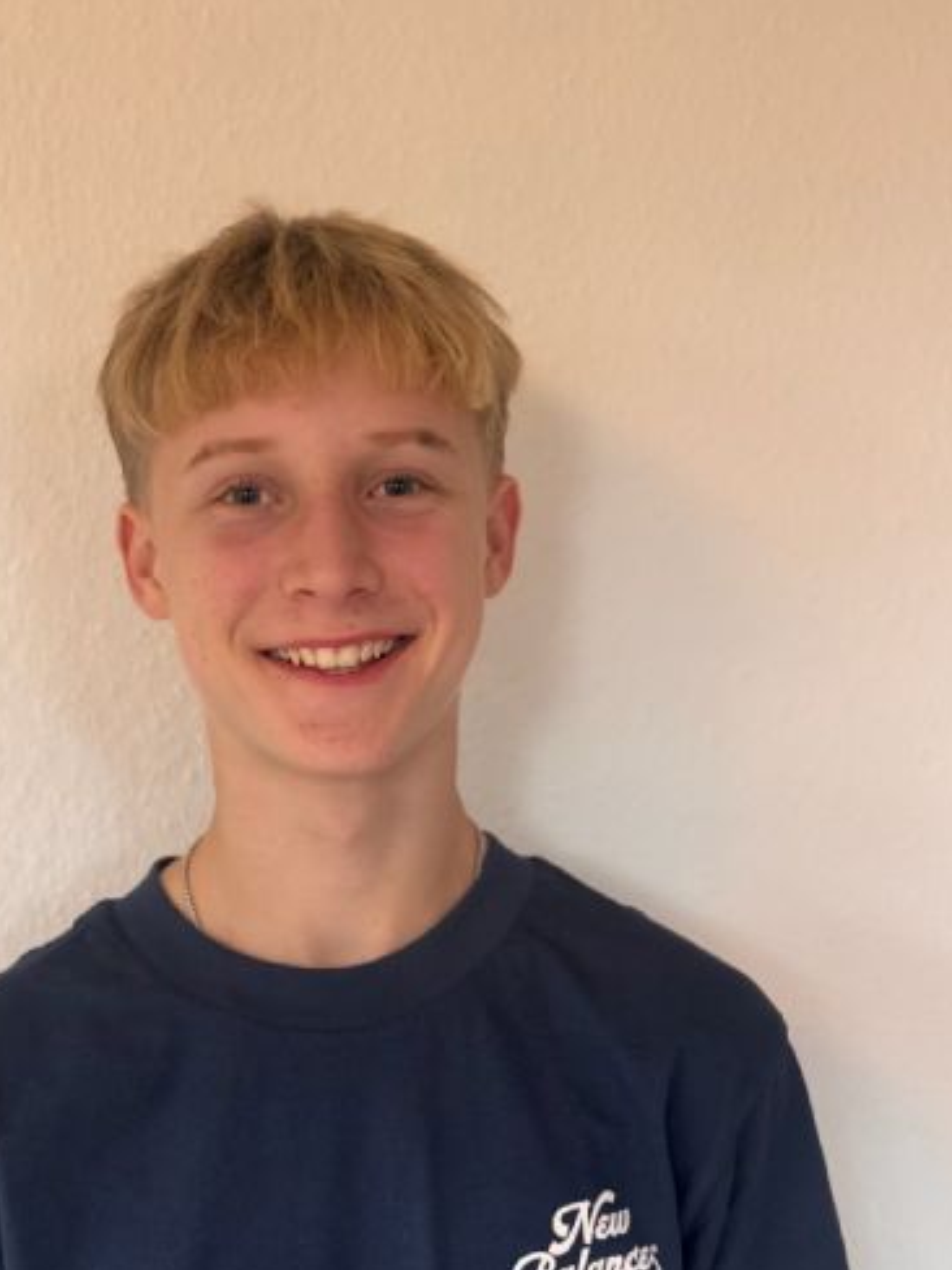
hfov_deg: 24.8
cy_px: 734
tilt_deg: -0.7
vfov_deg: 32.6
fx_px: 2163
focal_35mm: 59
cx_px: 385
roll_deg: -0.3
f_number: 1.78
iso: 320
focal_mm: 6.76
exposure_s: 1/33
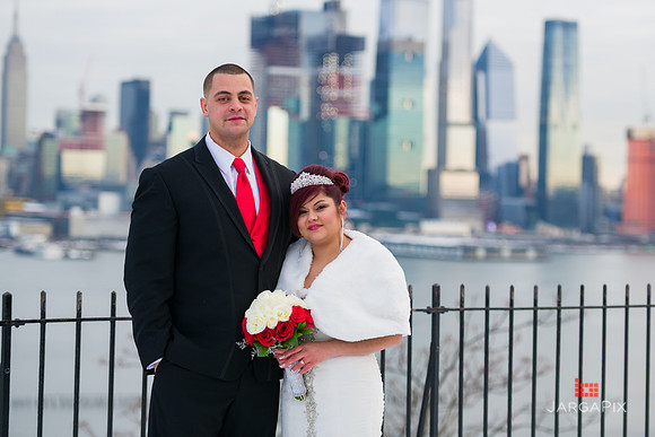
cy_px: 199
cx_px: 373
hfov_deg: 19.5
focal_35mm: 105
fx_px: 1905
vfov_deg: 13.1
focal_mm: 92
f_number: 3.2
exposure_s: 1/640
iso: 200
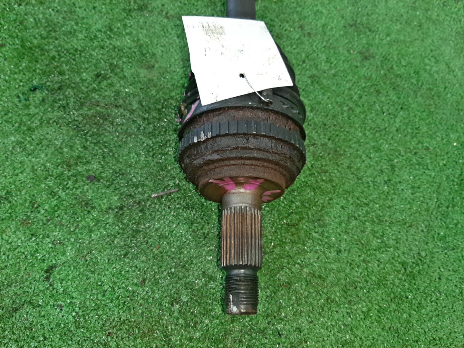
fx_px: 349
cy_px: 174
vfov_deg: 53.1
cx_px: 232
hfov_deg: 67.3
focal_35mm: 26
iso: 120
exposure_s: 1/50
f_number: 1.7
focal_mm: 3.93
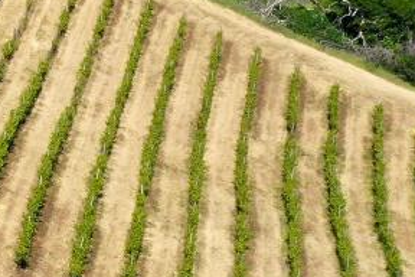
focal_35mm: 146
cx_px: -657
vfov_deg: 9.2
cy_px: -94
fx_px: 1683
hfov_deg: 11.2
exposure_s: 1/400
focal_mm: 10.26
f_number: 6.3
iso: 100
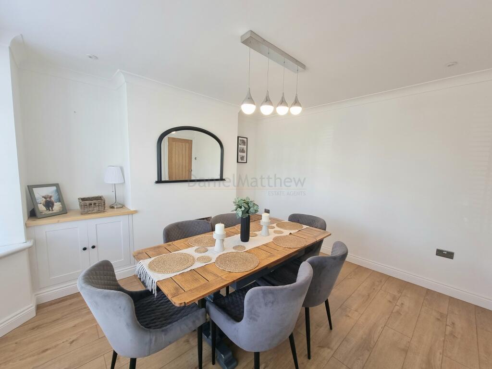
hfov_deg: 106.2
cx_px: 246
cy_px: 184
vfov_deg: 89.9
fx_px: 185
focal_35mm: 13
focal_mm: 2.2
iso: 64
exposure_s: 1/100
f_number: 2.2
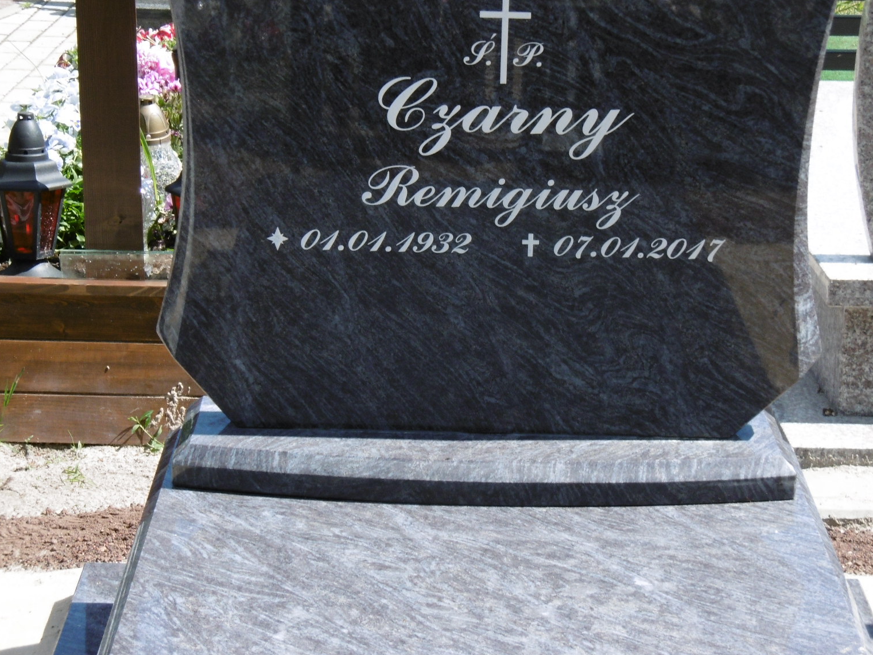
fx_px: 2648
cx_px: 506
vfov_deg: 14.1
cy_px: 257
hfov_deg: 18.7
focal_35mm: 105
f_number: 4.5
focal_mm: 14
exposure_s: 1/400
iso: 100
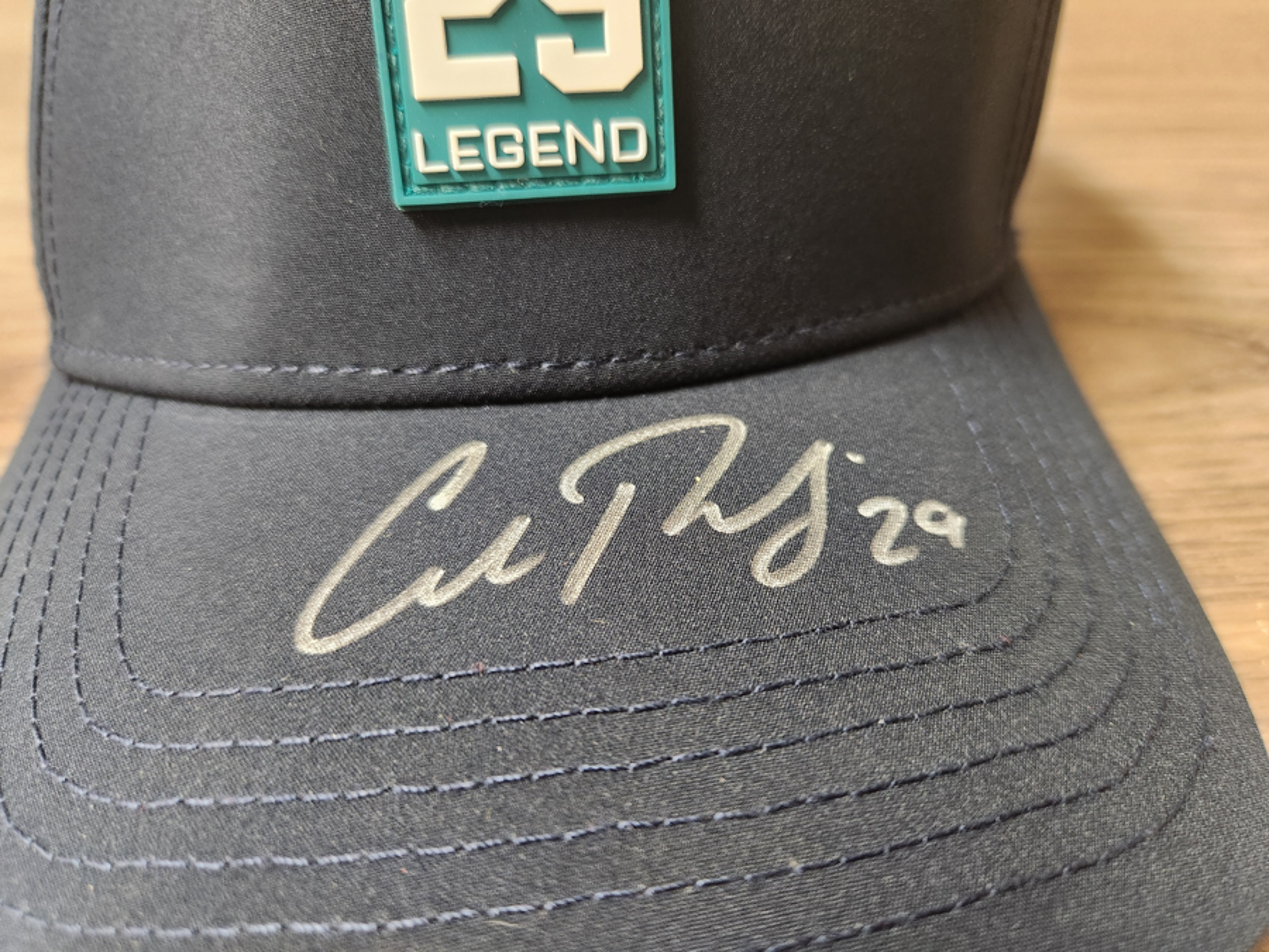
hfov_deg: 73.9
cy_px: 476
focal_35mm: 23
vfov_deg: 58.9
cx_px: 634
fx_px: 843
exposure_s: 1/60
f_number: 1.8
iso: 640
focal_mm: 5.4
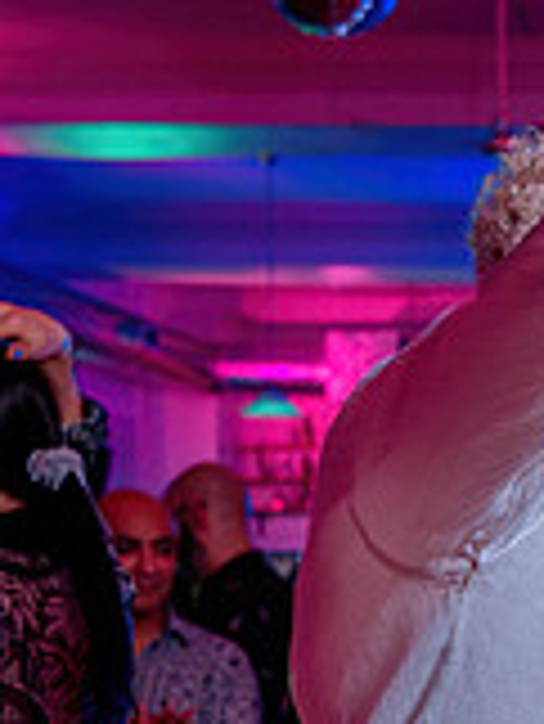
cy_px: 659
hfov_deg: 13.0
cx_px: 969
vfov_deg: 18.6
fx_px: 2176
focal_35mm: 104
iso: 800
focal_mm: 26
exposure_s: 1/60
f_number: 3.5
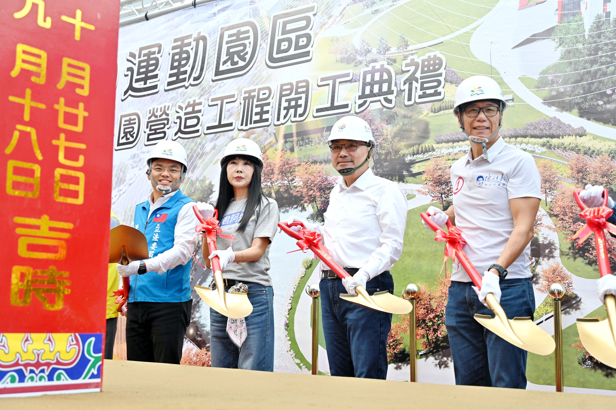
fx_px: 821
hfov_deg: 41.1
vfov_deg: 28.1
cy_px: 205
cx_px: 308
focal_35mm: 48
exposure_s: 1/125
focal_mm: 48
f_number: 4
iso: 64
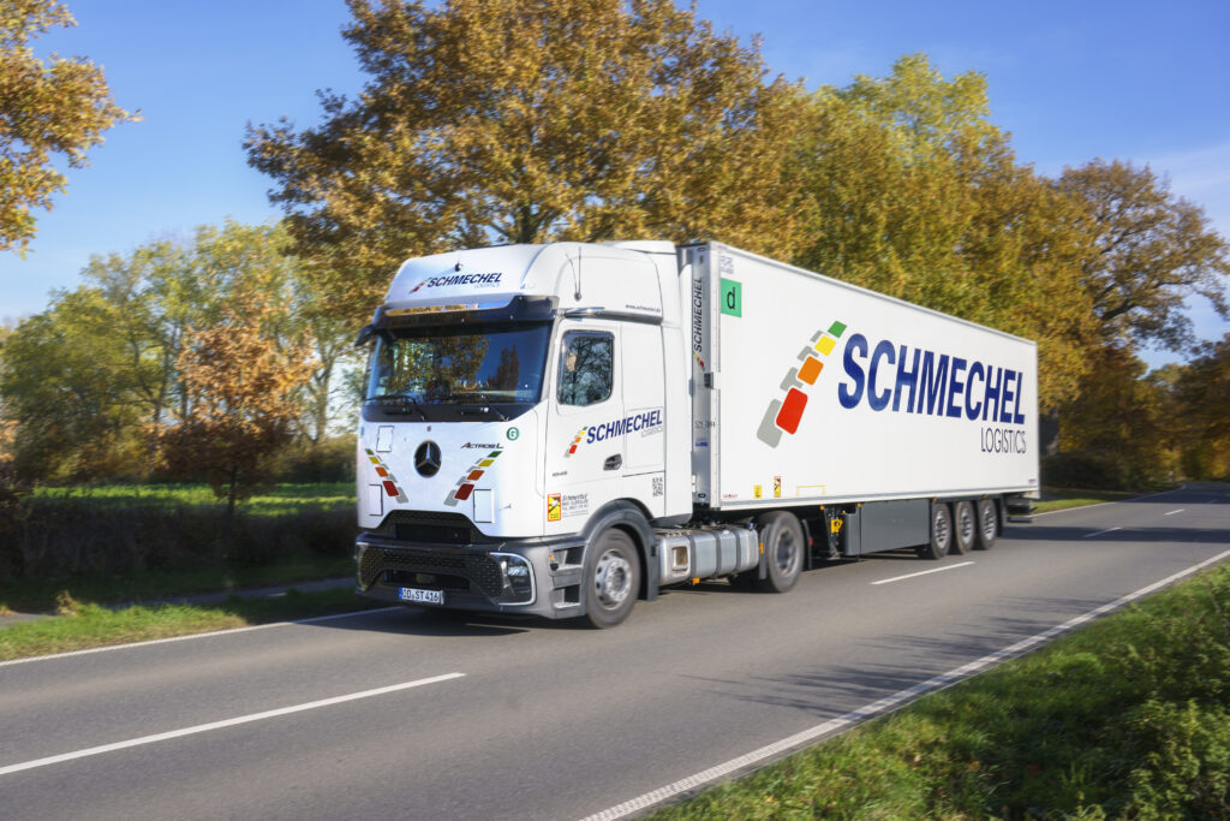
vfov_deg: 37.9
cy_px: 410
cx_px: 615
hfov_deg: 54.4
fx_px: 1196
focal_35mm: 35
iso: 250
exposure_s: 1/400
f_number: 8
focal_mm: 35
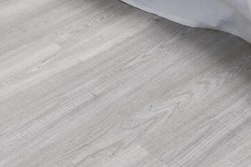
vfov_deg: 9.2
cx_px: 326
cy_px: -381
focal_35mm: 108
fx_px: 756
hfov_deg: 17.7
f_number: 8
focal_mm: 15.5
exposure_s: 1/1.67
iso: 400
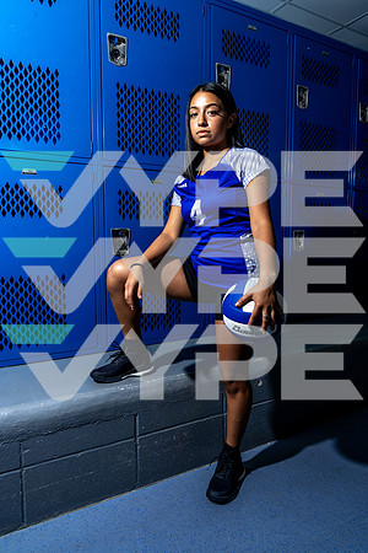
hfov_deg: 51.3
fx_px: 383
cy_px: 276
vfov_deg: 71.5
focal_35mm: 25
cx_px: 184
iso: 100
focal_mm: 25
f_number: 8
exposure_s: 1/125
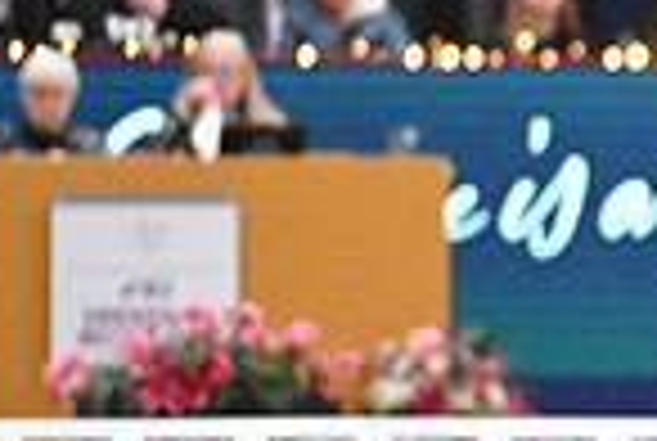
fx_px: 25383
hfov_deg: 1.5
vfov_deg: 1.0
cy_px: -25
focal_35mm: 1388
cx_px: 1166
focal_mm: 350
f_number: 4
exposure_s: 1/640
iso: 6400
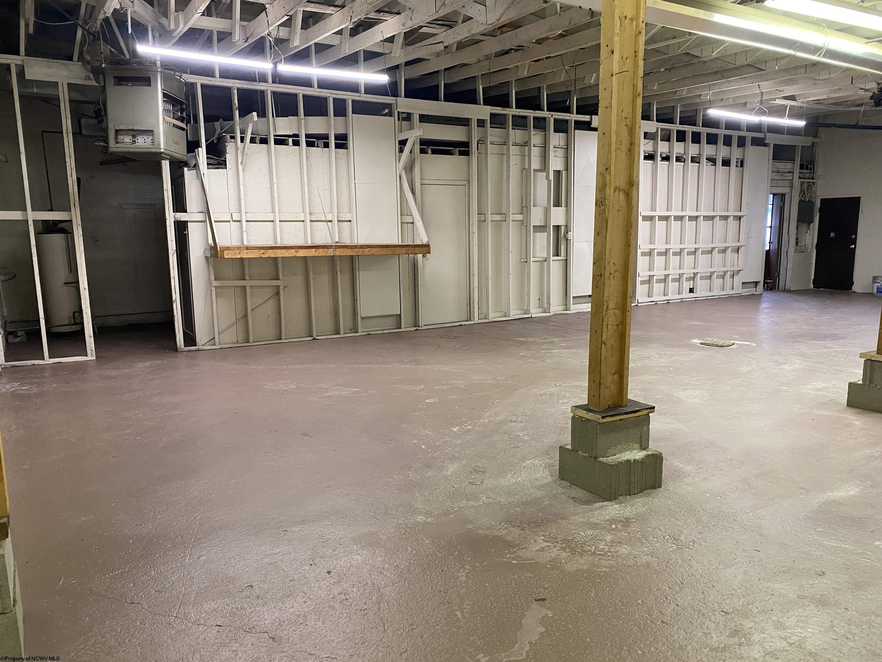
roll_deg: +0.5
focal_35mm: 26
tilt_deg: -9.0
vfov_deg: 53.1
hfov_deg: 67.3
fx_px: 662
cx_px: 441
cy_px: 331
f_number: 1.8
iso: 200
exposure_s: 1/60
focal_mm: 4.25
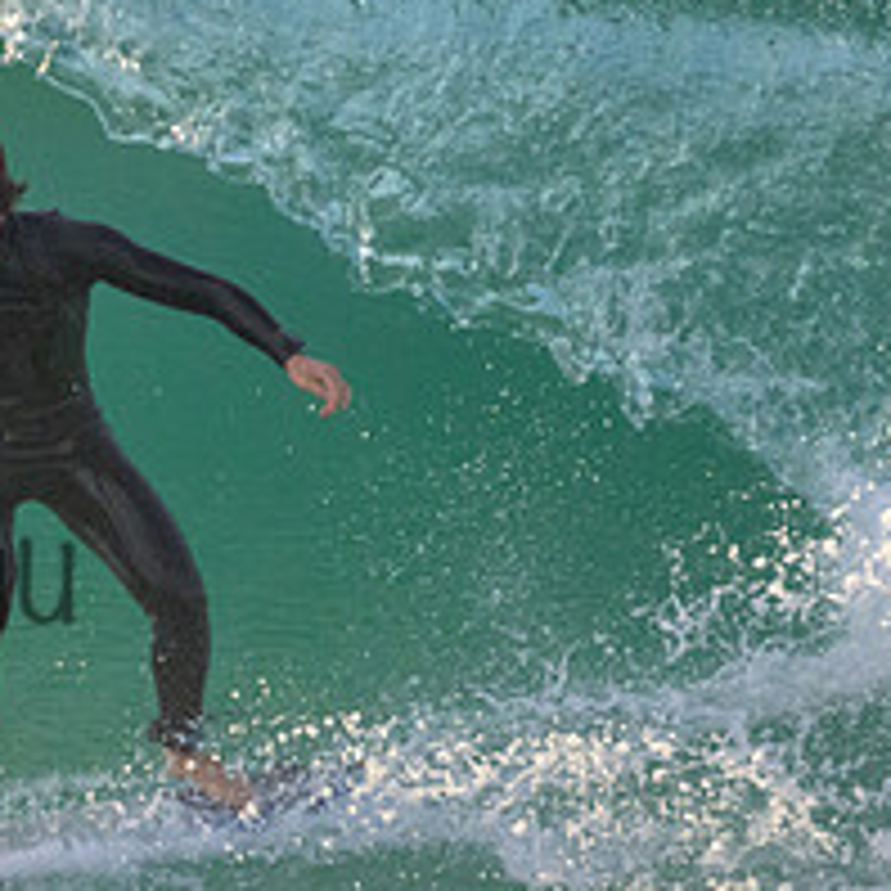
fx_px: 75598
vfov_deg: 0.7
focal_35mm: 2596
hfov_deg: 0.7
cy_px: 429
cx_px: -251
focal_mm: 800
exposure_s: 1/1600
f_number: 11
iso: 2800
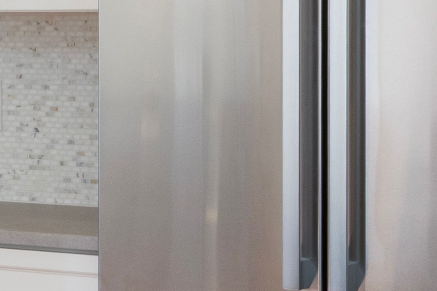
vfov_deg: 8.3
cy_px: 3
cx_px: -344
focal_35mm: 165
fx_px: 2003
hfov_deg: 11.6
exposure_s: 1/1250
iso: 400
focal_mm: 24
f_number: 10
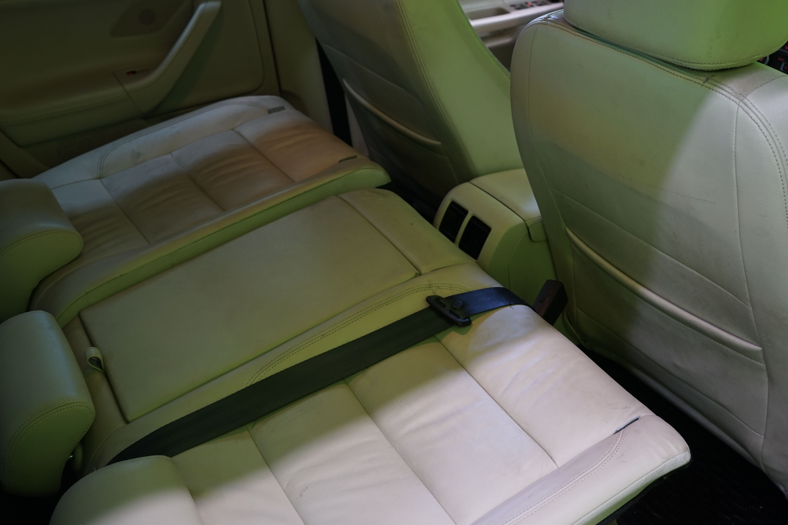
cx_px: 448
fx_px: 810
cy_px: 308
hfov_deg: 51.7
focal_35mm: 37
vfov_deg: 35.8
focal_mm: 31
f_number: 5
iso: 640
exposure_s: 1/20
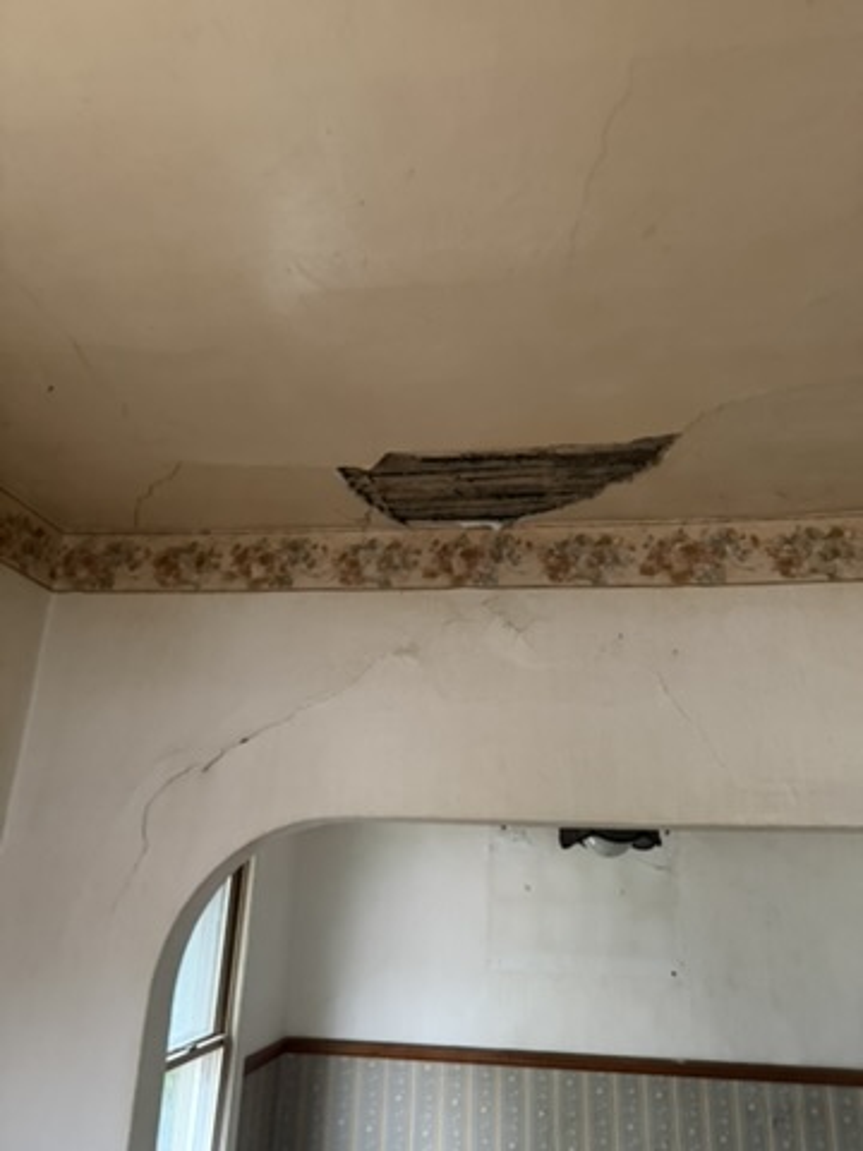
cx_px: 432
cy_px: 576
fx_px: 798
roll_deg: -0.6
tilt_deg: +18.3
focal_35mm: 24
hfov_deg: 56.8
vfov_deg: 71.6
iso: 800
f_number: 1.78
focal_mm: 6.76
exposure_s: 1/42
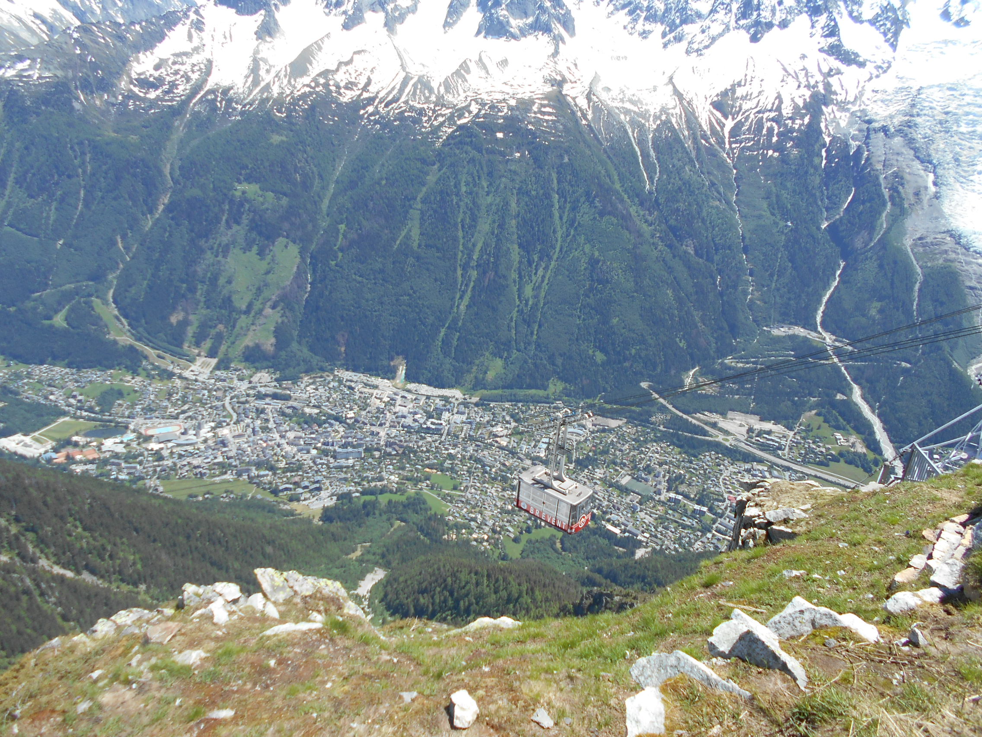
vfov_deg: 53.1
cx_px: 491
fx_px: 738
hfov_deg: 67.3
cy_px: 368
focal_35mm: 26
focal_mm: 4.6
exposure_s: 1/500
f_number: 3.2
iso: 80
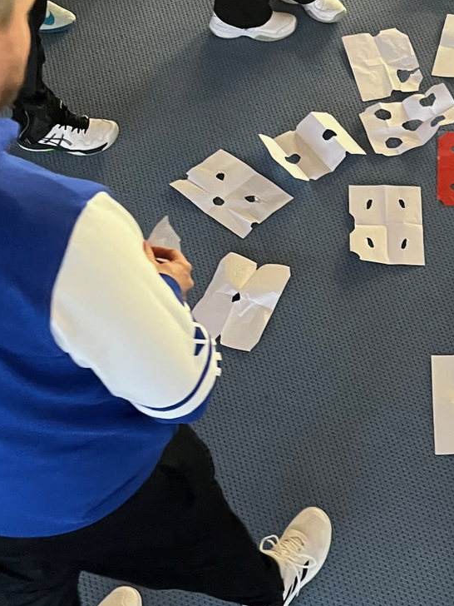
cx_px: 436
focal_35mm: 61
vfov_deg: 31.6
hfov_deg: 23.2
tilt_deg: -56.5
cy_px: 362
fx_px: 1067
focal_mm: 5.1
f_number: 1.6
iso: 500
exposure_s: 1/41
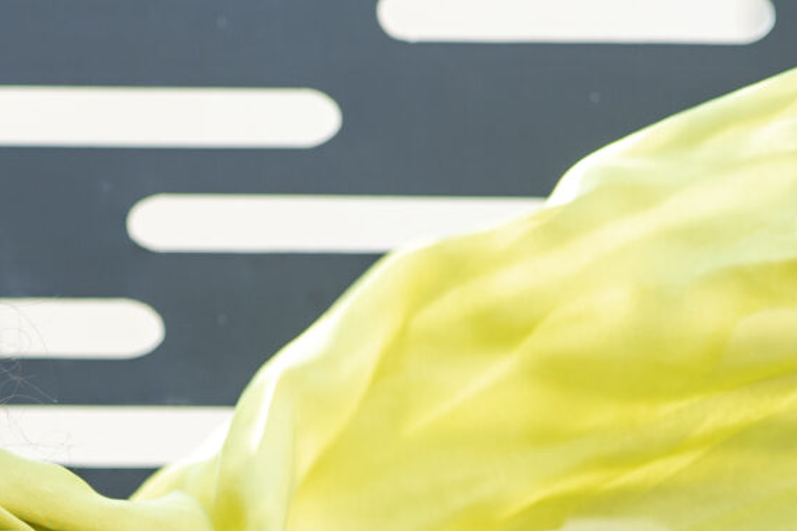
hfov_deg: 5.3
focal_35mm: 388
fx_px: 8589
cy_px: 893
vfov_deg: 3.5
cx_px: 212
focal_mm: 85
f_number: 3.5
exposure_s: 1/200
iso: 160
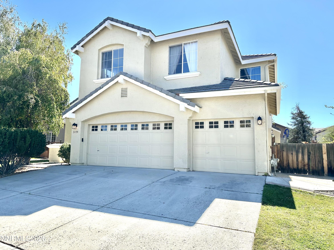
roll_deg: -1.4
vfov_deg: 56.8
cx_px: 167
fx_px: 232
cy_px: 125
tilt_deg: +7.2
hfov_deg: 71.6
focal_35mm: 24
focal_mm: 6.86
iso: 80
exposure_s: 1/3247
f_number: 1.78
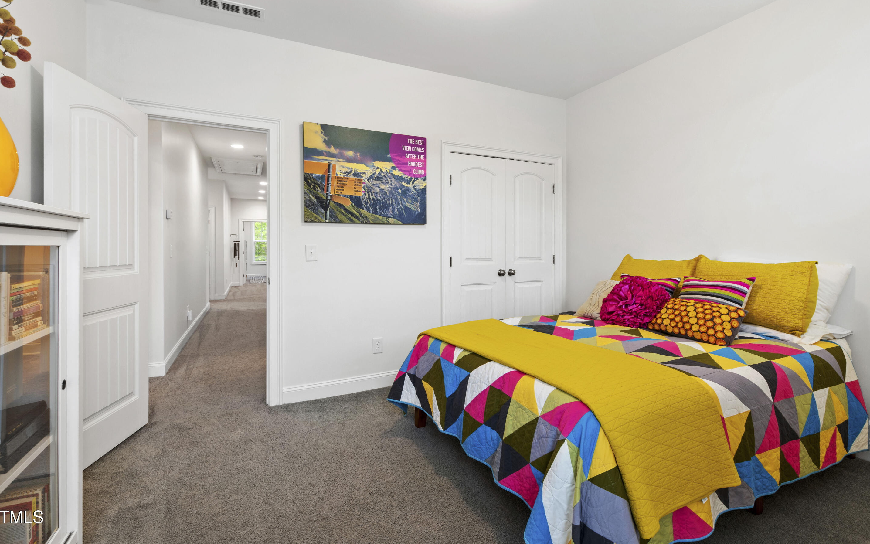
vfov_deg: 71.0
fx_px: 379
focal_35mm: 16
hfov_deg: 97.8
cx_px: 453
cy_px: 241
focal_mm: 10
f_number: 8
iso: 100
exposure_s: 1/1.25
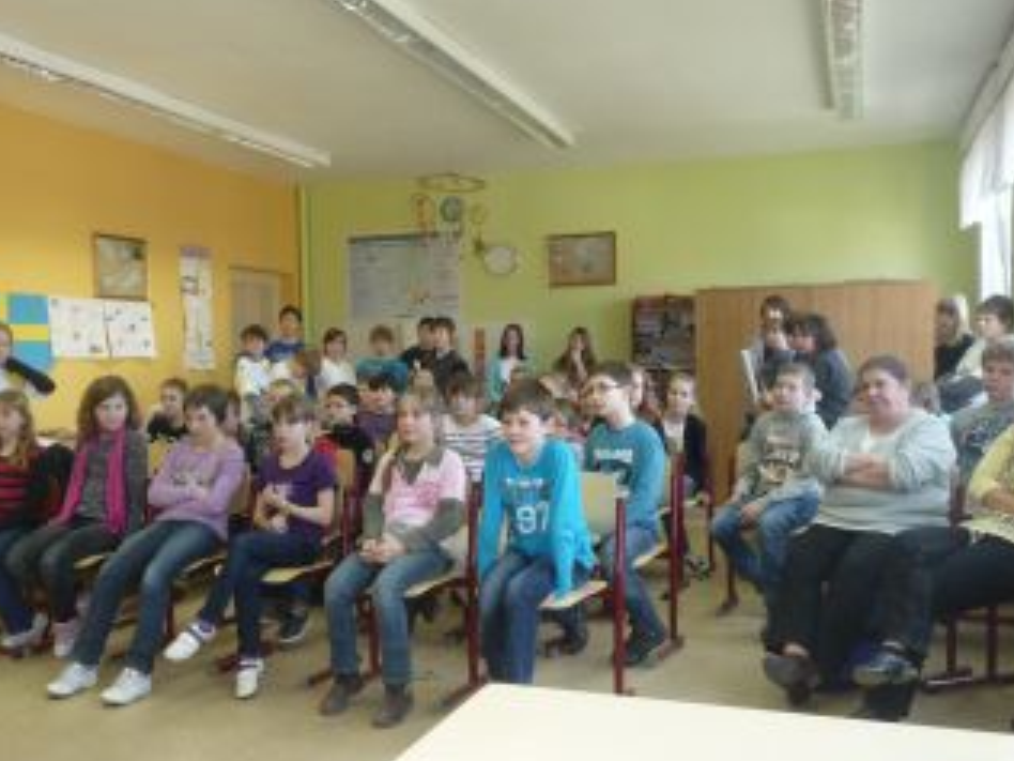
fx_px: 1113
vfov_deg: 37.7
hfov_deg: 48.8
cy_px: 421
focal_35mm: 38
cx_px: 433
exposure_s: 1/30
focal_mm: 5
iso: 160
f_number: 3.4
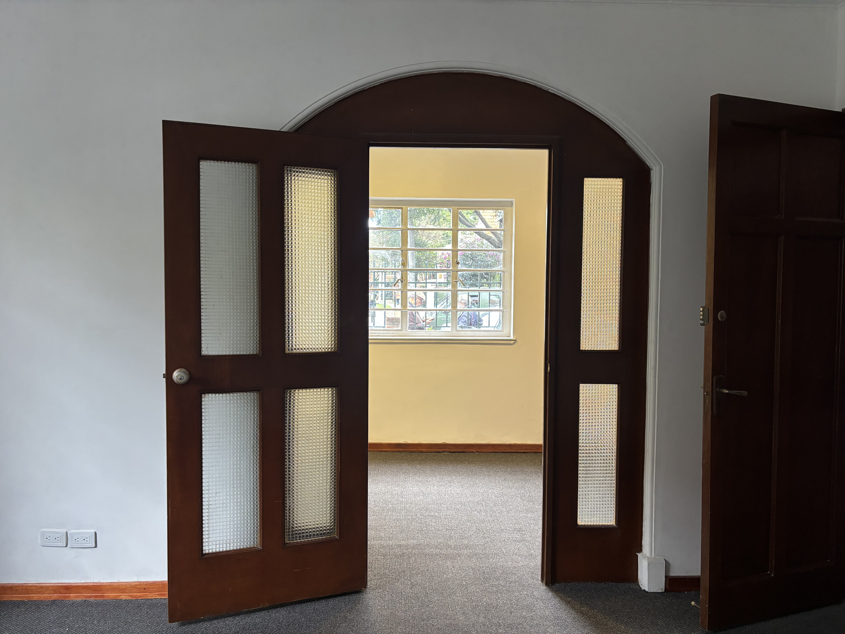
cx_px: 422
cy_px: 317
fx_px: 635
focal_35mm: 26
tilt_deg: -2.4
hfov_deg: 67.3
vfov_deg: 53.1
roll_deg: -0.4
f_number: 1.6
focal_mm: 5.96
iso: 200
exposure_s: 1/60
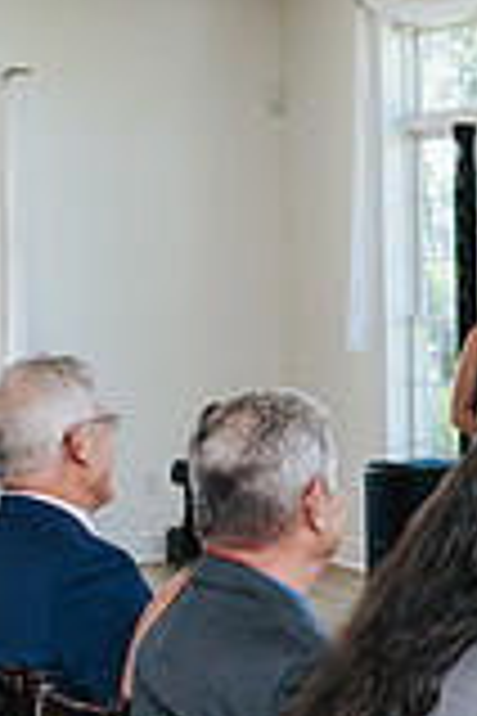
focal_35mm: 147
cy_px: 443
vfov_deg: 14.0
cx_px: 893
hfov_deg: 8.9
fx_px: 2921
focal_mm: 35
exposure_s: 1/200
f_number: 3.5
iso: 160
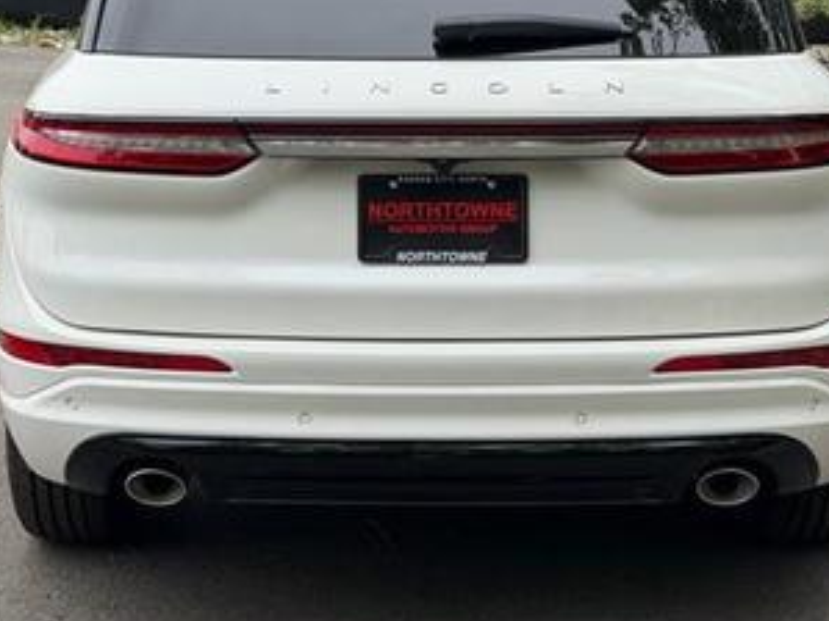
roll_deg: -1.0
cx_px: 369
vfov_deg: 18.1
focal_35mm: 81
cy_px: 202
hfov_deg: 24.1
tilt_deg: -7.9
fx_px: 1939
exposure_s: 1/1456
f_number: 1.78
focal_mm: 6.76
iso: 64
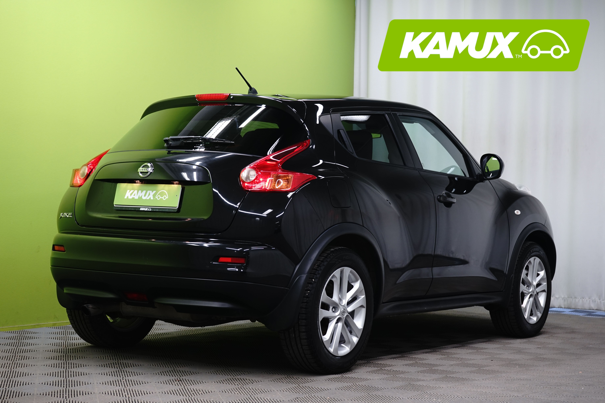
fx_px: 1176
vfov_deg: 19.5
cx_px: 302
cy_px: 202
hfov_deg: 28.8
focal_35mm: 70
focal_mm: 70
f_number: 8
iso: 500
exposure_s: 1/6
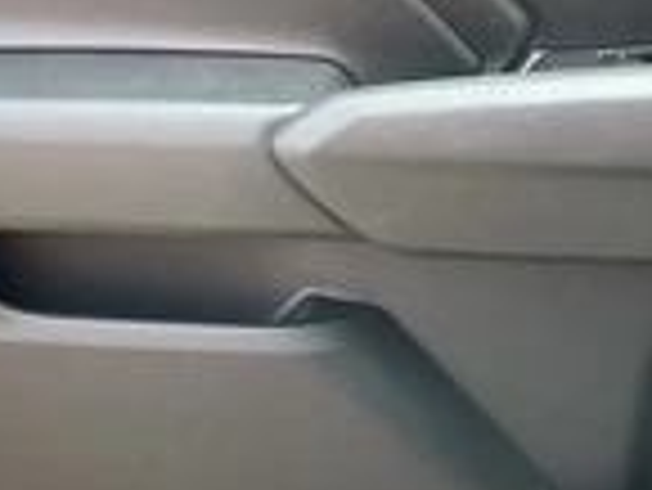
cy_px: 193
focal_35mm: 80
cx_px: 490
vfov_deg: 18.4
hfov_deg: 24.1
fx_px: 1508
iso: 32
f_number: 1.8
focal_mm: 3
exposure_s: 1/151
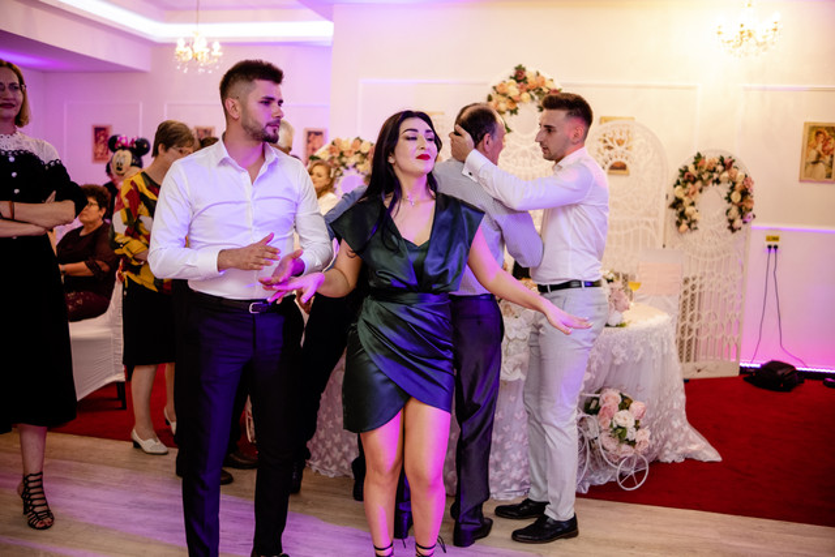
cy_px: 278
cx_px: 418
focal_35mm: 35
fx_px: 812
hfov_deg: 54.4
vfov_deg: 37.9
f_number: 1.4
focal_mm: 23
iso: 800
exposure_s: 1/200
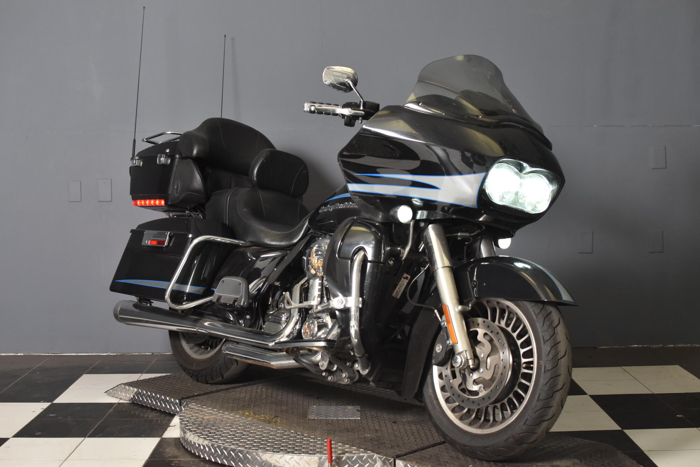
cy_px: 234
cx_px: 350
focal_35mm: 52
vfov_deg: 25.7
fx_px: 1021
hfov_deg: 37.9
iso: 800
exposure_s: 1/160
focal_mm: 35
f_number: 4.5
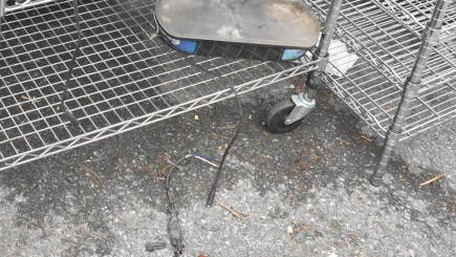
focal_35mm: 66
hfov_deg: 31.6
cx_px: 144
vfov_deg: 17.1
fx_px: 798
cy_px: -87
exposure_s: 1/4000
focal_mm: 20
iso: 3200
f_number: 3.8
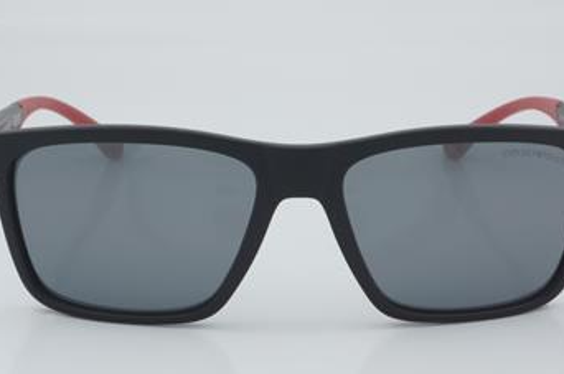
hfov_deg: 21.1
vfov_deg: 14.1
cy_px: 206
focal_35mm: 97
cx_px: 295
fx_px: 1511
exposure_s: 1/4
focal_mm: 55
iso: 100
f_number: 32
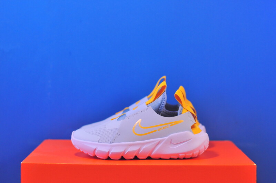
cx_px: 138
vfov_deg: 18.1
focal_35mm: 75
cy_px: 92
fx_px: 574
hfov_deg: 27.0
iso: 250
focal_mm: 50
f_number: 2.5
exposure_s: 1/320
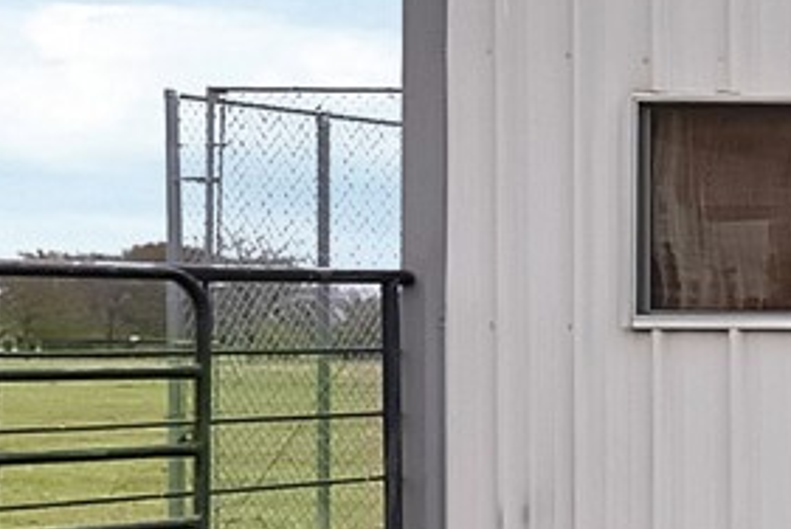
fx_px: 2815
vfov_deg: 10.7
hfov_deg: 10.7
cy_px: 443
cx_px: 2407
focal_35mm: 128
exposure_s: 1/125
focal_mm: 18
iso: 640
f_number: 10
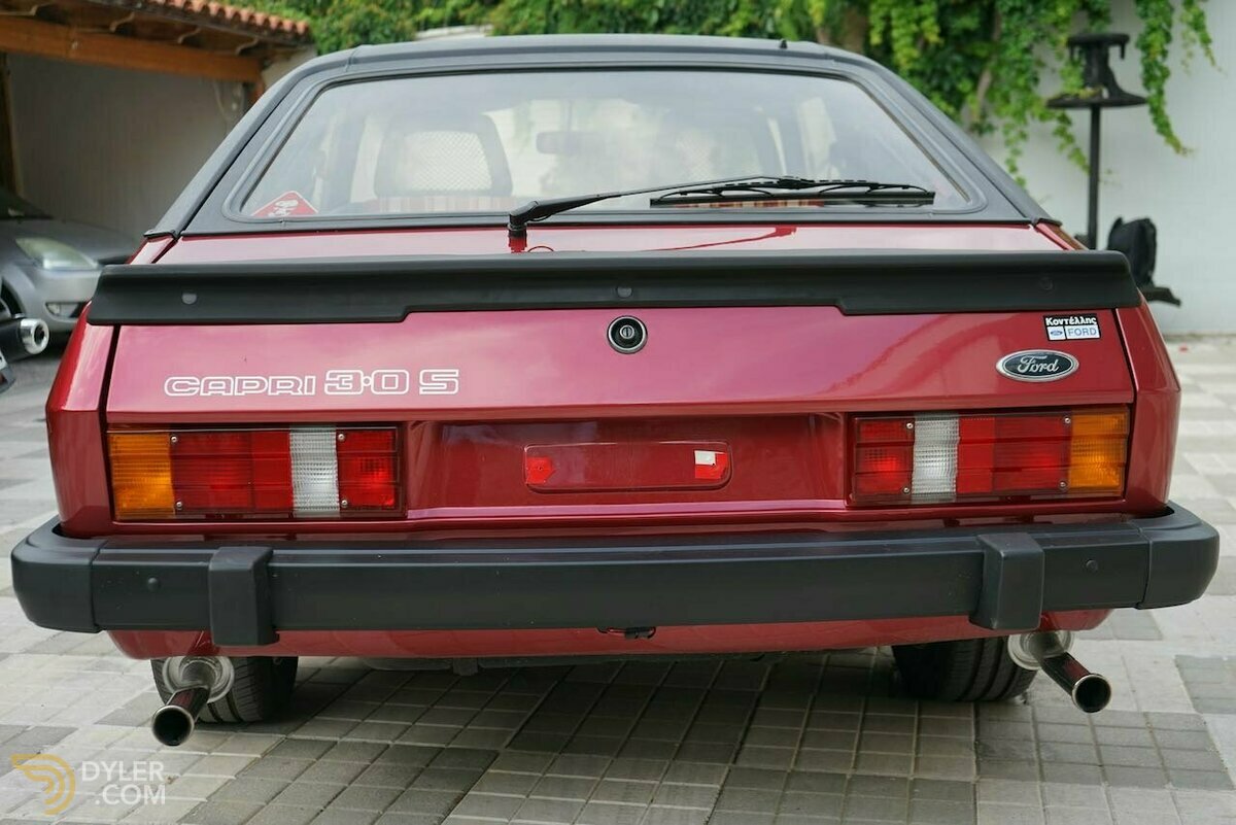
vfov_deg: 31.2
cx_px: 618
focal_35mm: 43
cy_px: 412
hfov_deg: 45.4
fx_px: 1477
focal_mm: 43
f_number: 4.5
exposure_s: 1/160
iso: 160
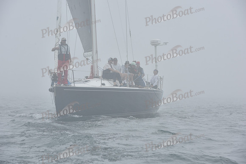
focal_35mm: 165
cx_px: 123
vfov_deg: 8.3
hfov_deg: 12.4
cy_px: 82
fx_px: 1128
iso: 250
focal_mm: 165
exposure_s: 1/800
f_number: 11
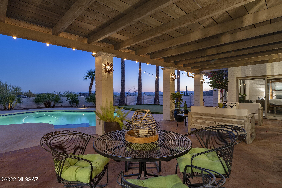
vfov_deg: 67.4
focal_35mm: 18
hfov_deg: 90.0
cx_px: 141
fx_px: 141
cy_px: 94
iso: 100
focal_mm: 18
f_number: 9
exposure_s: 4
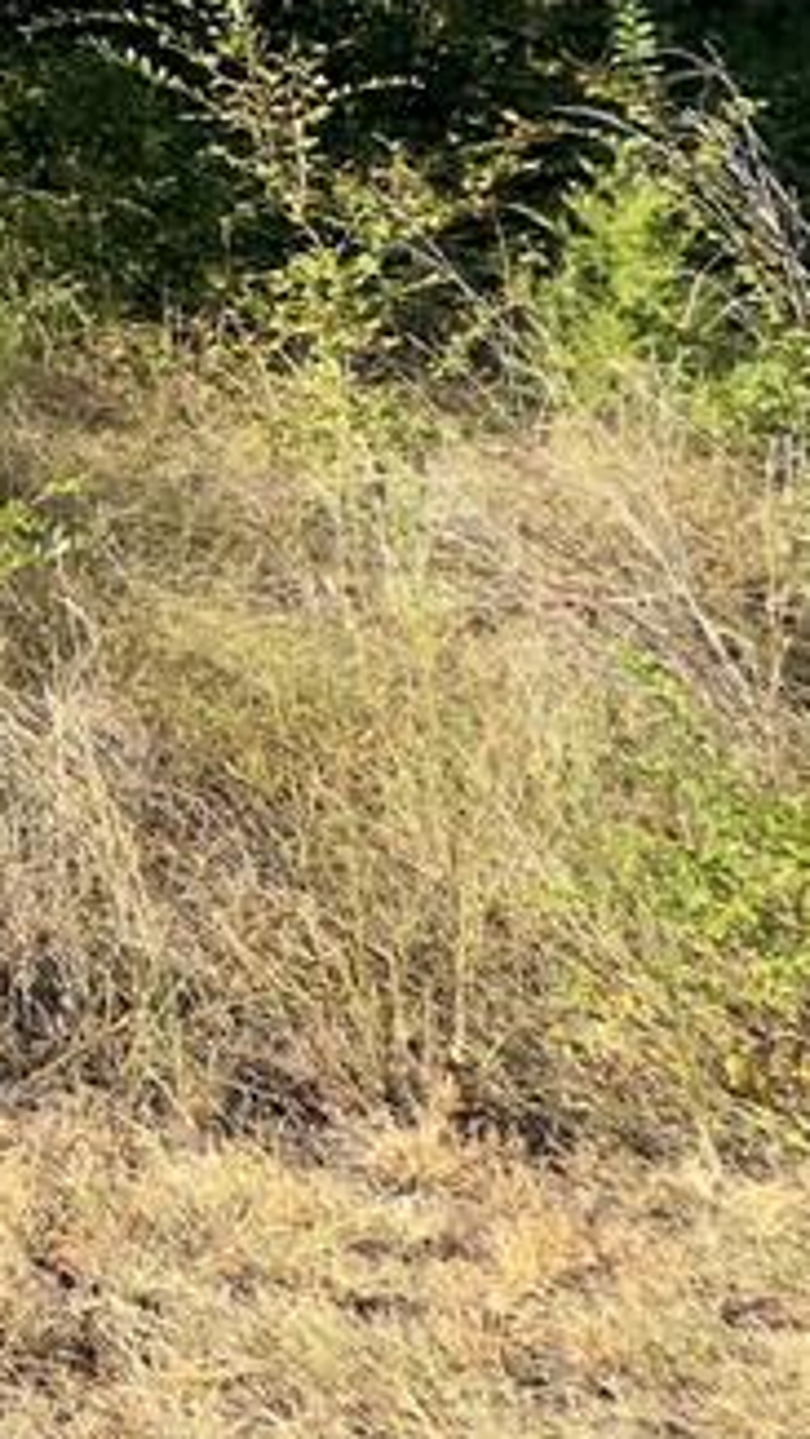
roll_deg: -2.7
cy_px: -213
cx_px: -1434
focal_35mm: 48
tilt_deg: +6.1
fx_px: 1831
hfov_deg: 12.7
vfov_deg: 35.4
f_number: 2.2
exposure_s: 1/545
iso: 40
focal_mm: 2.22
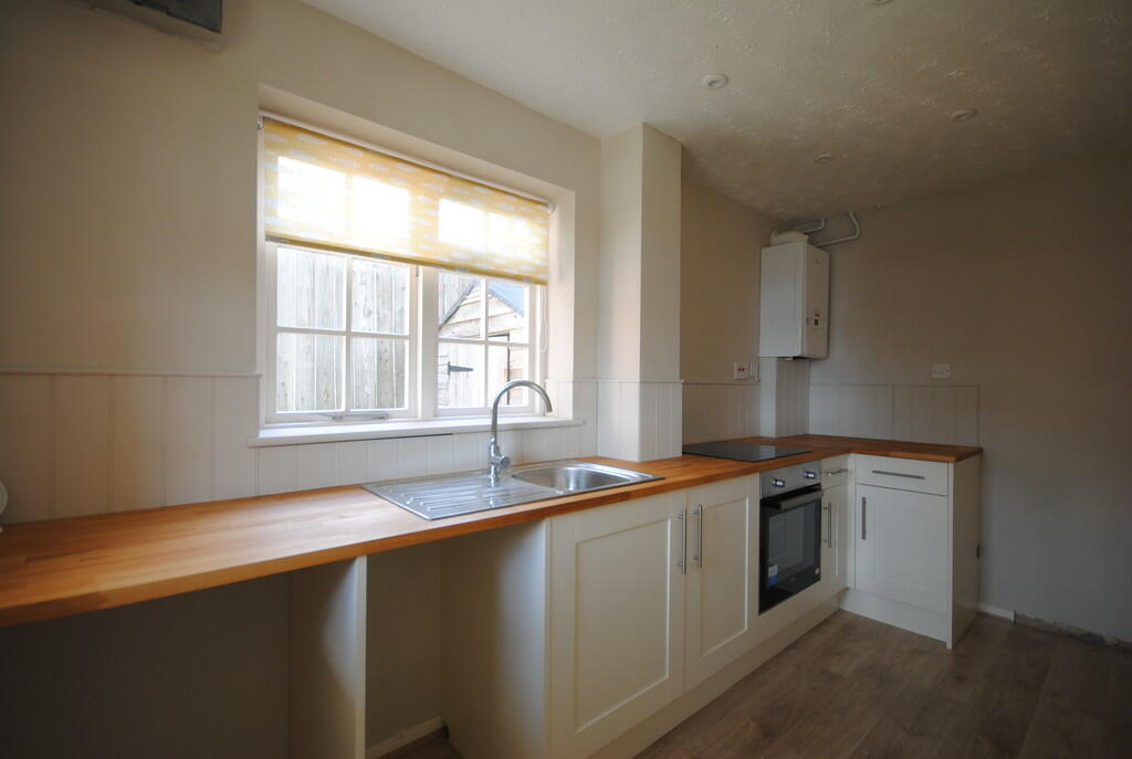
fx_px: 473
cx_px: 566
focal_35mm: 15
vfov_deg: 77.6
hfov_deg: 100.3
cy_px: 380
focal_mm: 10
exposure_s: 1/50
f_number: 4
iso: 200
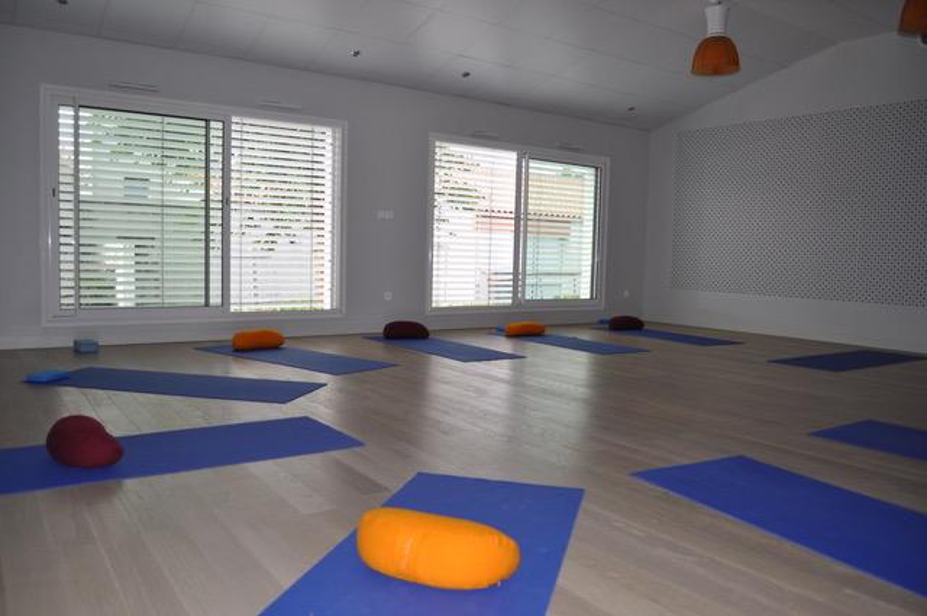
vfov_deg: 47.8
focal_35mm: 27
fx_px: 694
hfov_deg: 67.4
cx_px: 464
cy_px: 308
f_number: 3.5
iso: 280
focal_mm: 18
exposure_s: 1/200
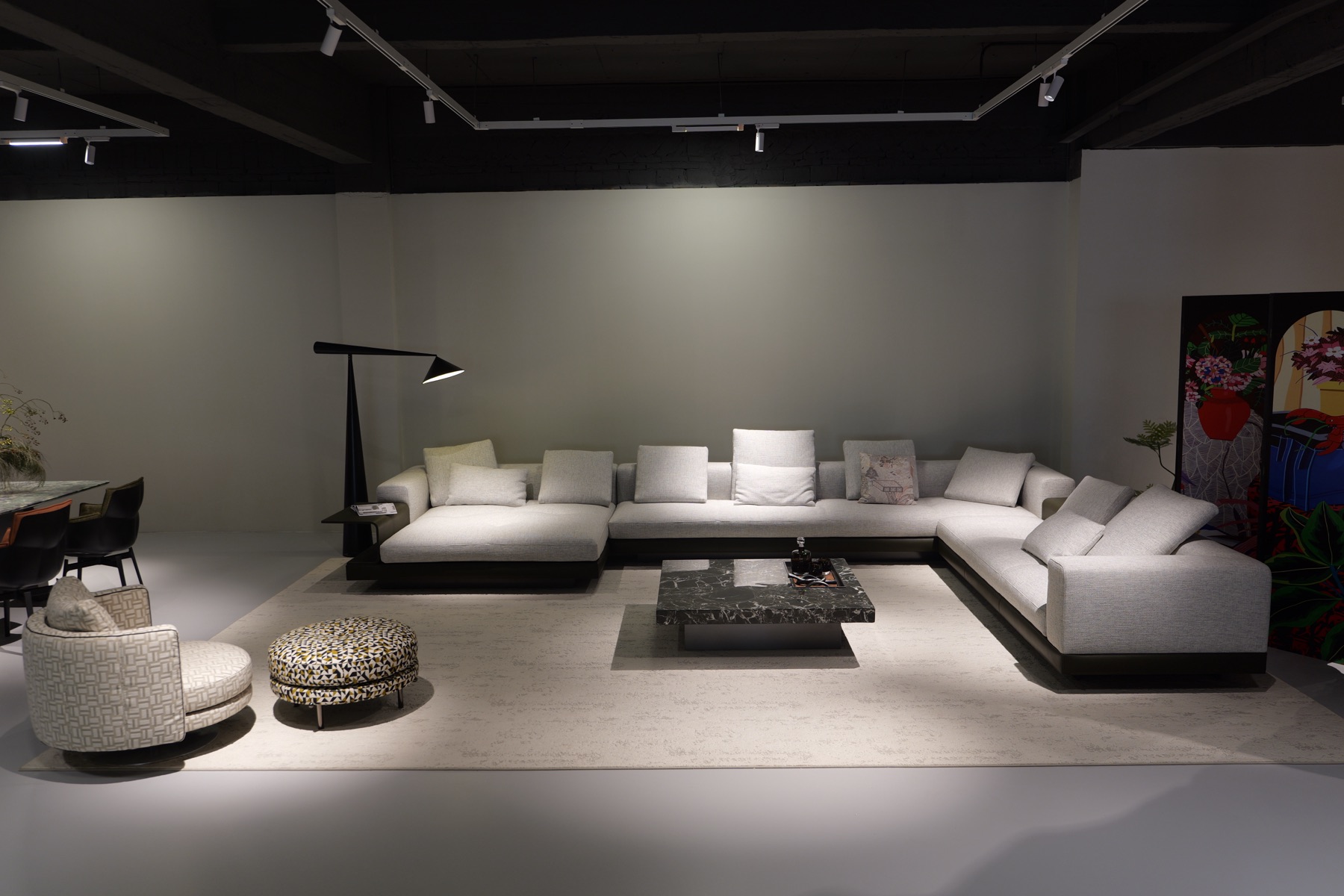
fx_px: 1008
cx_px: 672
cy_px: 448
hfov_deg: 67.4
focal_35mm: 27
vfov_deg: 47.9
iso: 200
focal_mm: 27
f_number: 2.8
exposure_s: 1/30
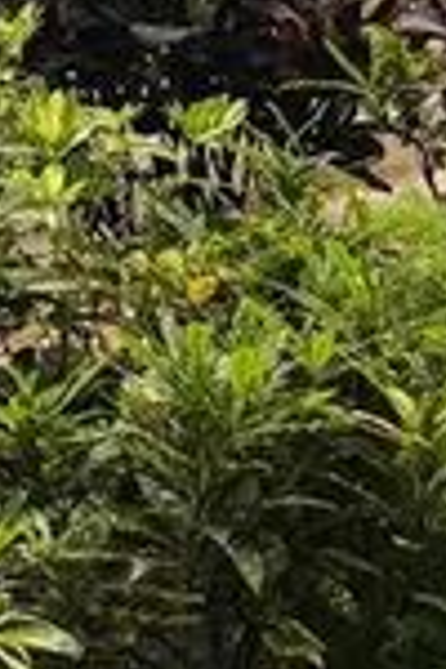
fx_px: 2639
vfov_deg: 13.4
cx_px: -526
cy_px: -413
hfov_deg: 8.9
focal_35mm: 142
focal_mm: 6.76
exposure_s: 1/305
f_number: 1.78
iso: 100
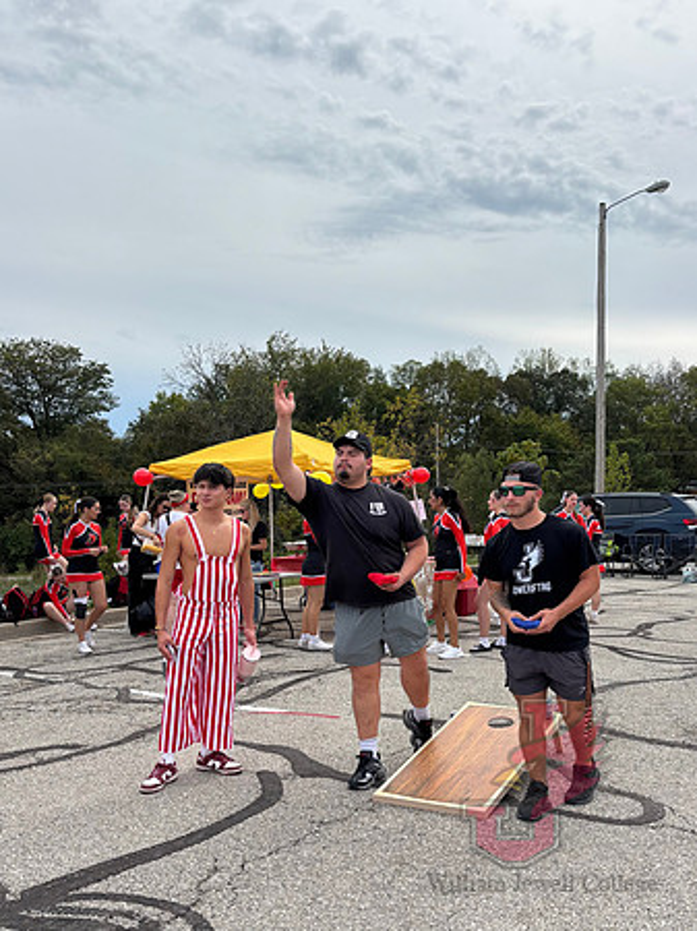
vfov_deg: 67.3
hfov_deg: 53.0
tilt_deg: -2.8
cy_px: 466
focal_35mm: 26
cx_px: 348
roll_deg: -0.3
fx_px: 699
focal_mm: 5.96
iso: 50
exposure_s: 1/2933
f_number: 1.6
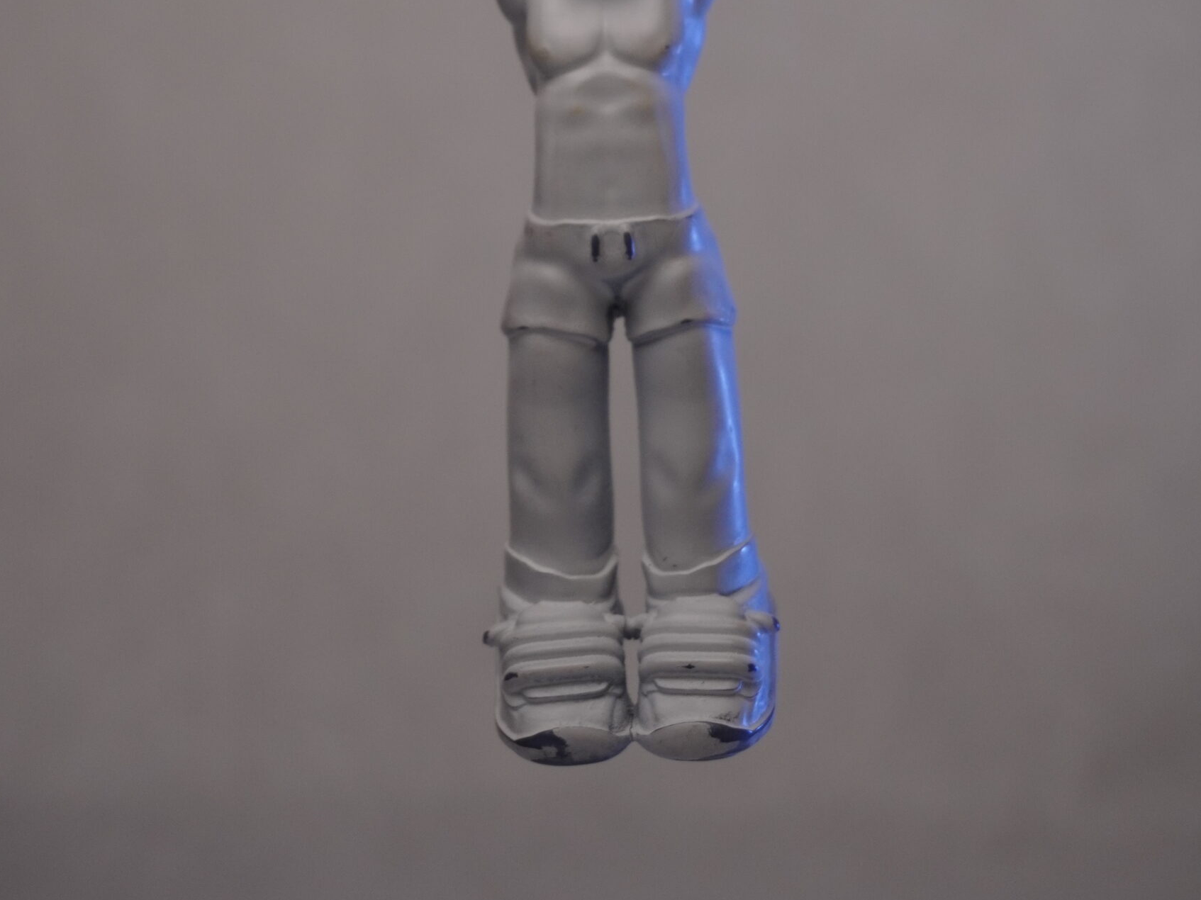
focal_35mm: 109
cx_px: 600
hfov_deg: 18.0
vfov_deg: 13.5
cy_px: 179
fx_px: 3781
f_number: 5.6
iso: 640
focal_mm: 50
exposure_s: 1/60
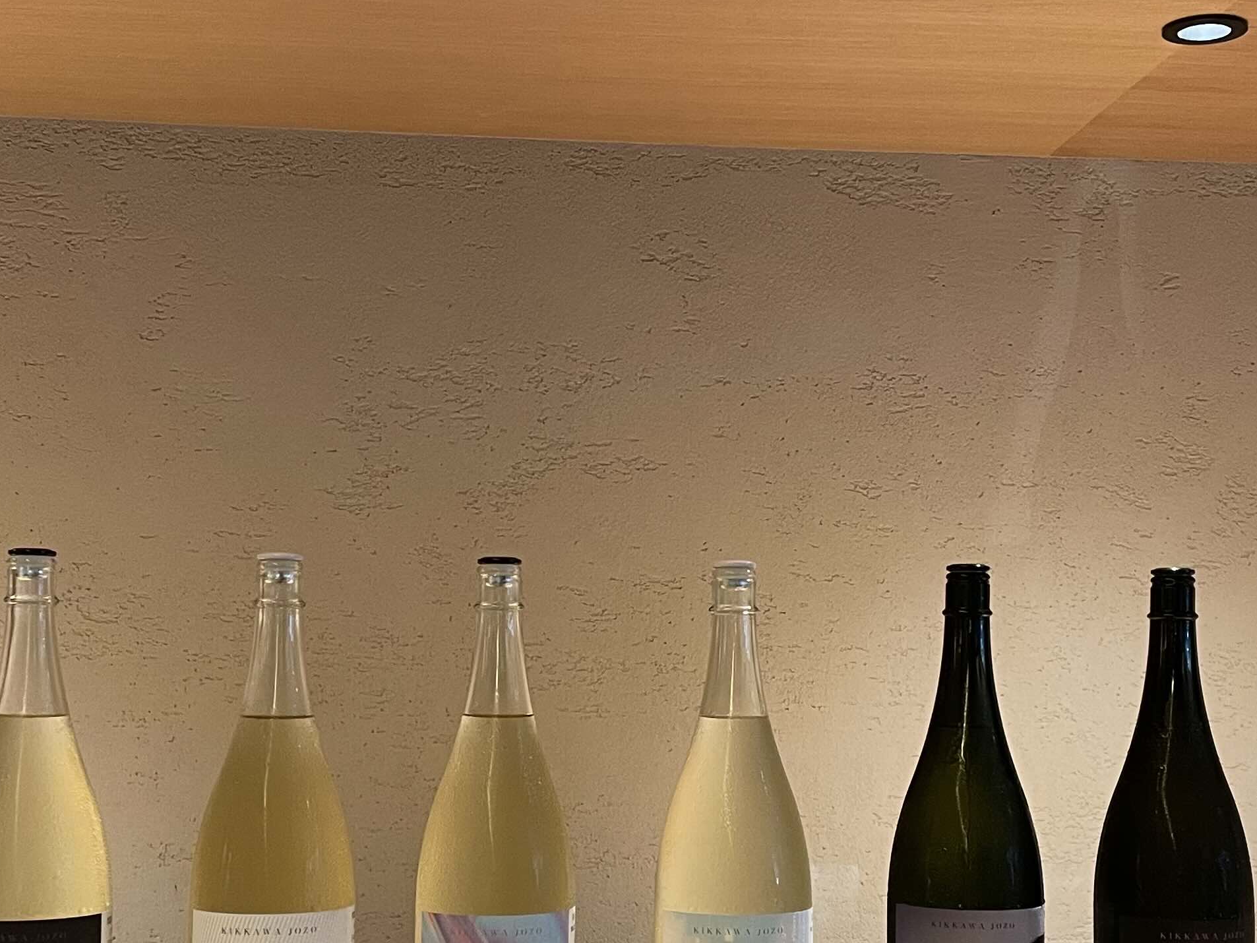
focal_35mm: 55
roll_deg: -0.8
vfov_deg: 26.5
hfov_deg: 34.9
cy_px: 600
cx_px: 665
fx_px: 1997
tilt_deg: +1.2
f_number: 1.6
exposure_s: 1/50
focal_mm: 4.2
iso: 250
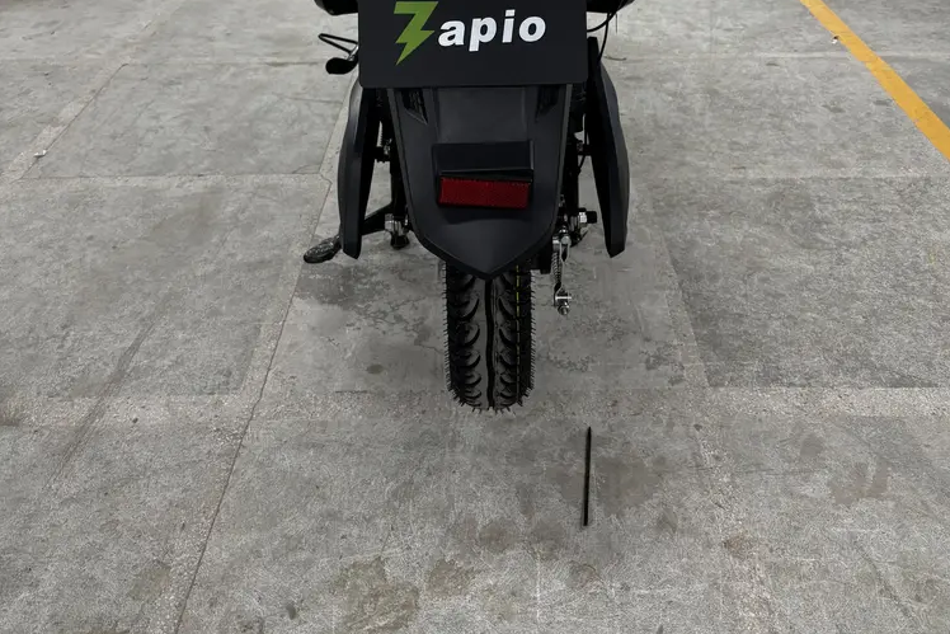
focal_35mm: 37
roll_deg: -0.5
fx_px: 977
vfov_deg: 33.5
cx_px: 485
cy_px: 30
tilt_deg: -19.9
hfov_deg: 51.9
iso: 100
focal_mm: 5.96
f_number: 1.6
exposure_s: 1/50
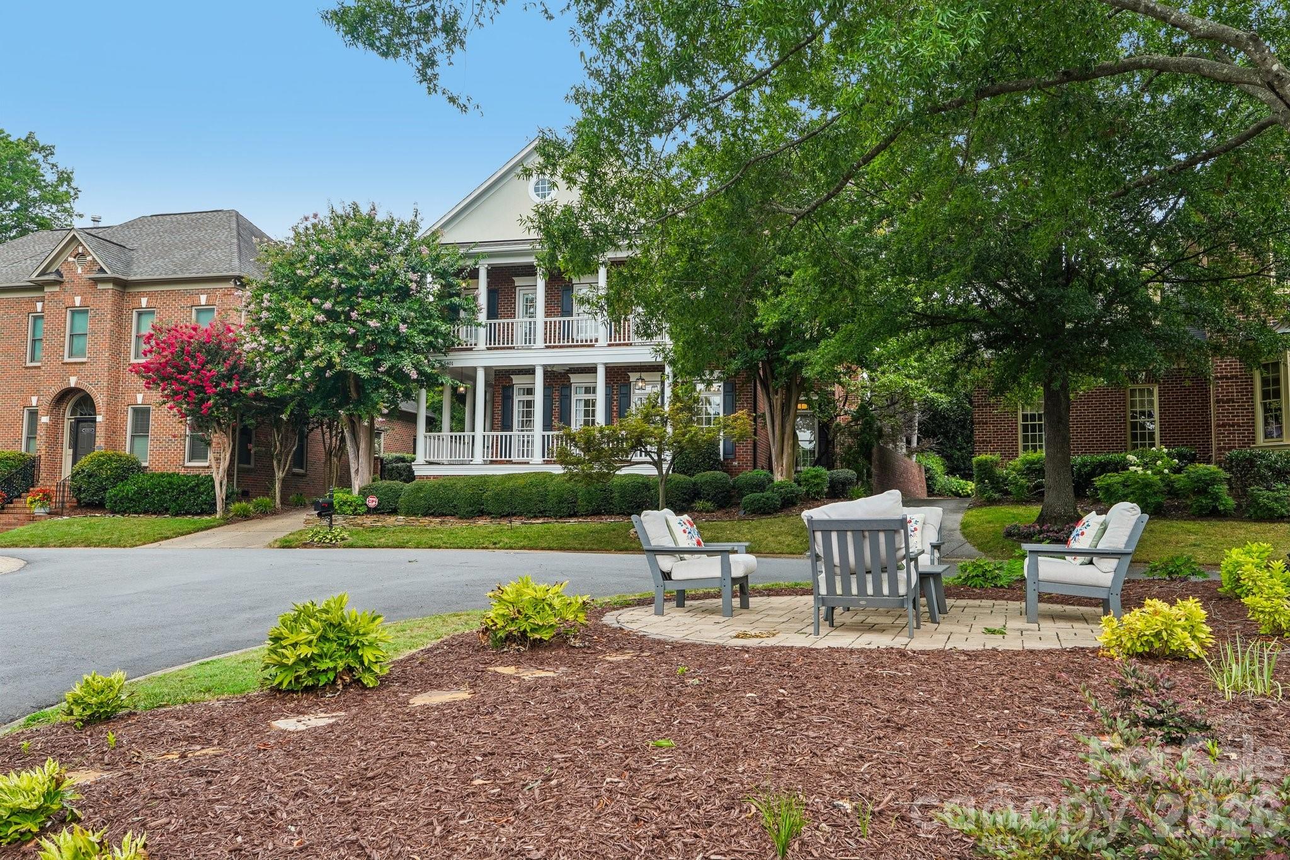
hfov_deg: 61.9
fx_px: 1075
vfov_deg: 43.6
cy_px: 430
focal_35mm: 30
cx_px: 645
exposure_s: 1/30
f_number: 8
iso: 100
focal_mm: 20
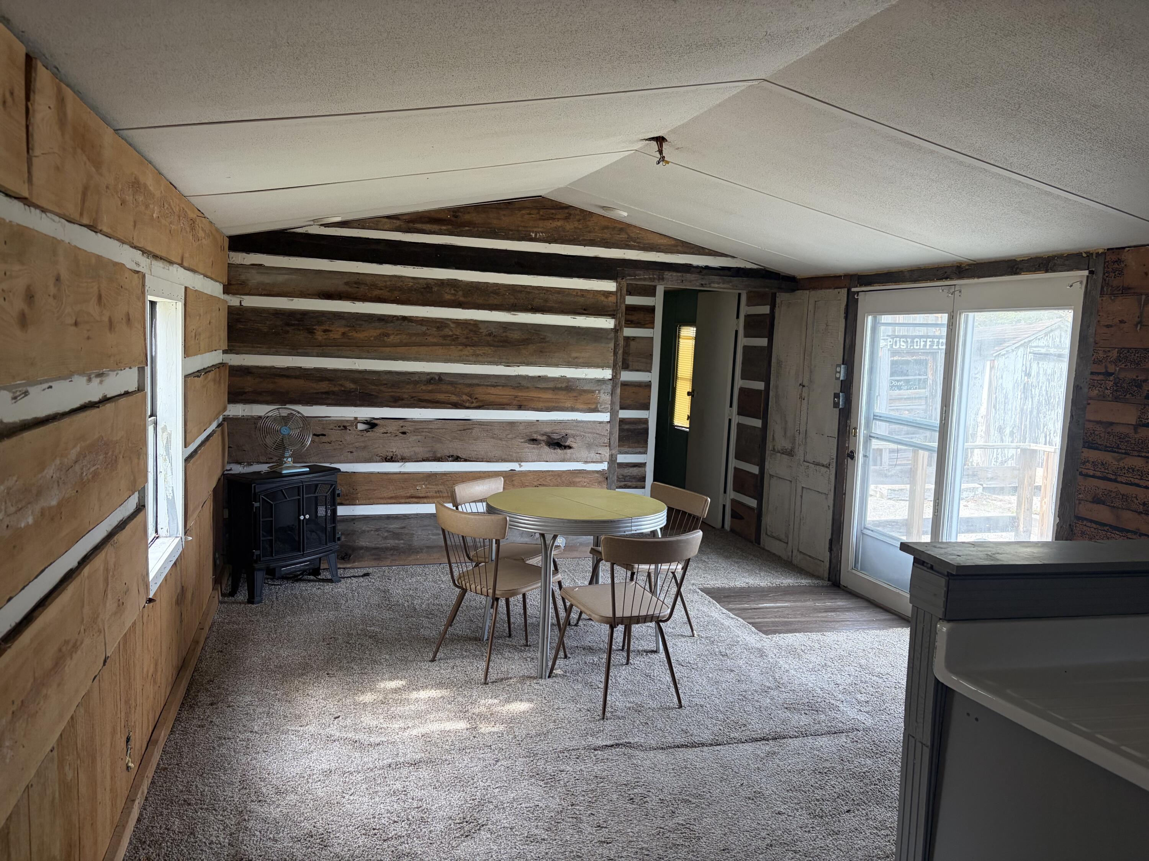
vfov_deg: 53.1
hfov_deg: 67.3
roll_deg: -2.1
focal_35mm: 26
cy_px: 430
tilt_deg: -7.6
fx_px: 863
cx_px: 574
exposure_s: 1/140
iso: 125
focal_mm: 5.96
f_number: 1.6
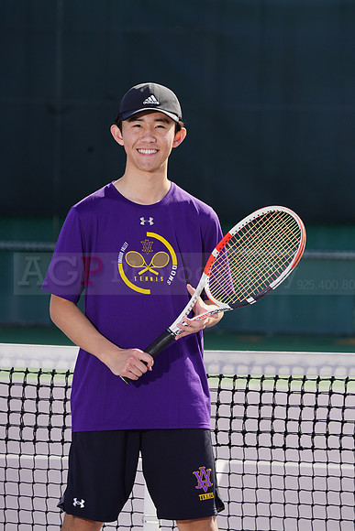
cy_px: 266
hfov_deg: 5.3
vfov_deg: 7.9
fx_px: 3828
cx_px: 178
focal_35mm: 259
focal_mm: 259
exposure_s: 1/250
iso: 100
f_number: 8
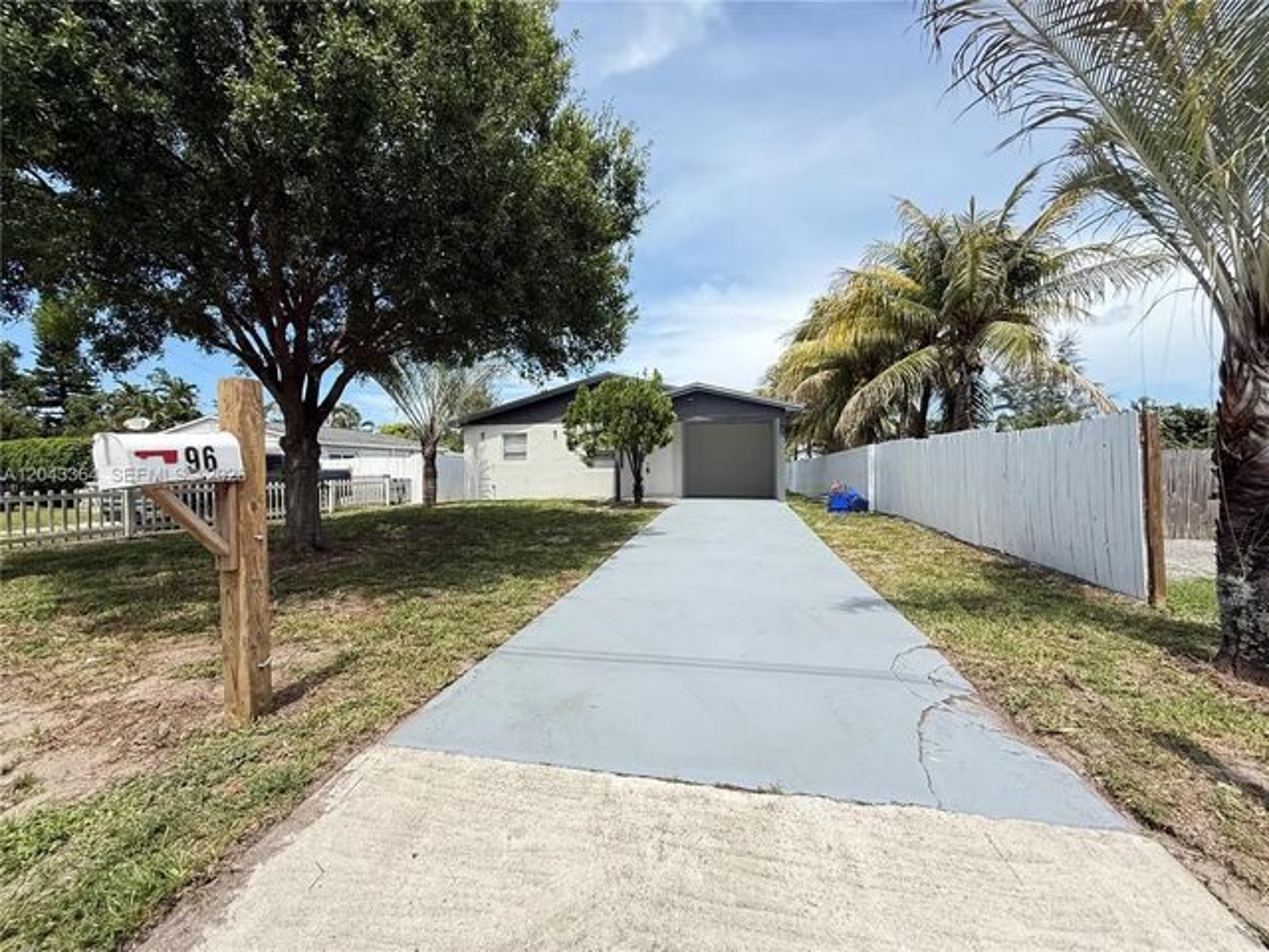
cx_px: 634
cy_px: 476
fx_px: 513
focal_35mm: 14
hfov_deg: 102.1
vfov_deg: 85.7
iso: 64
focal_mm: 2.22
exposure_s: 1/1235
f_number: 2.2
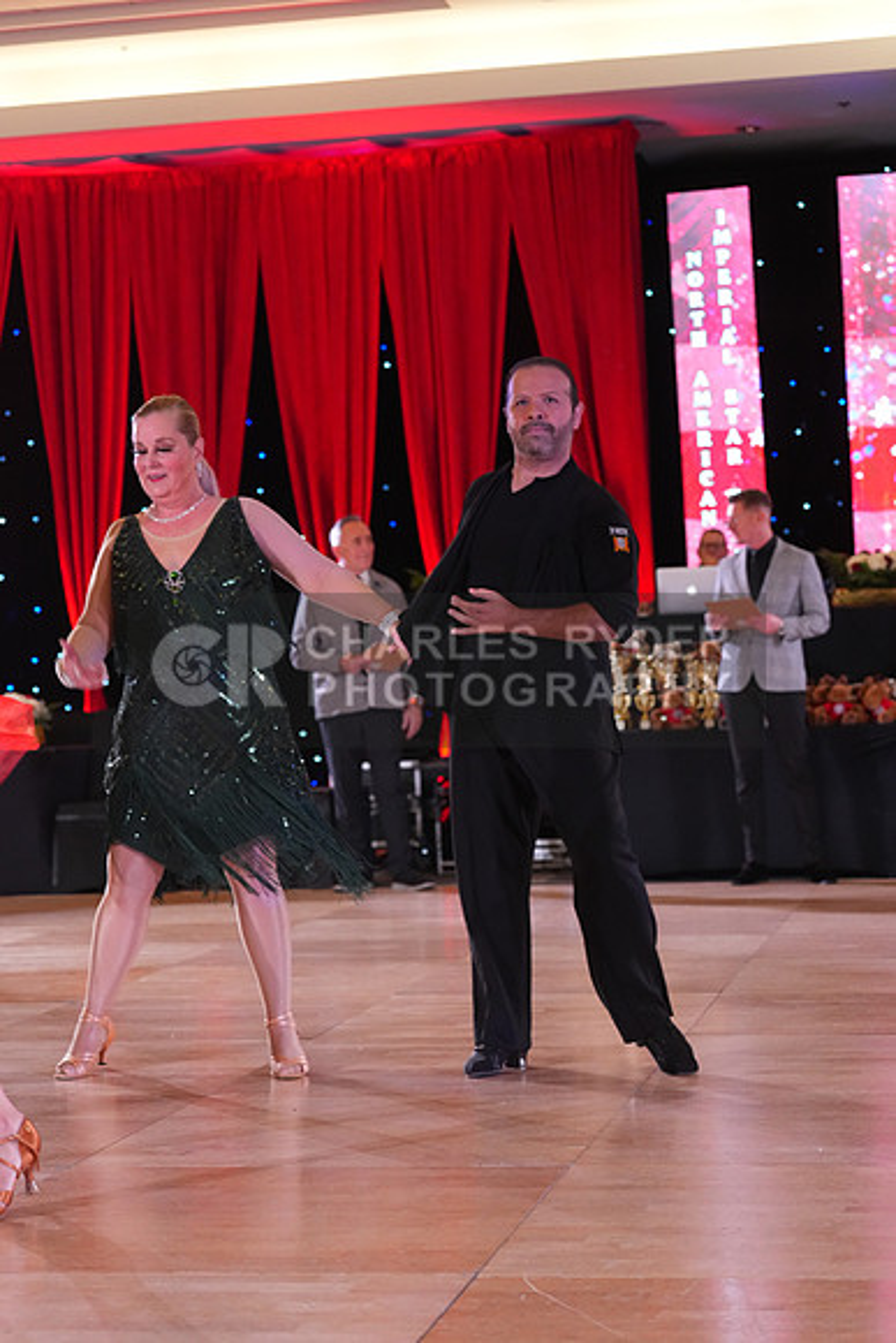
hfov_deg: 19.5
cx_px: 448
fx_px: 2612
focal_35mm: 70
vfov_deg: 28.8
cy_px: 672
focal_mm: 70
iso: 3200
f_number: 4.5
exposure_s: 1/250
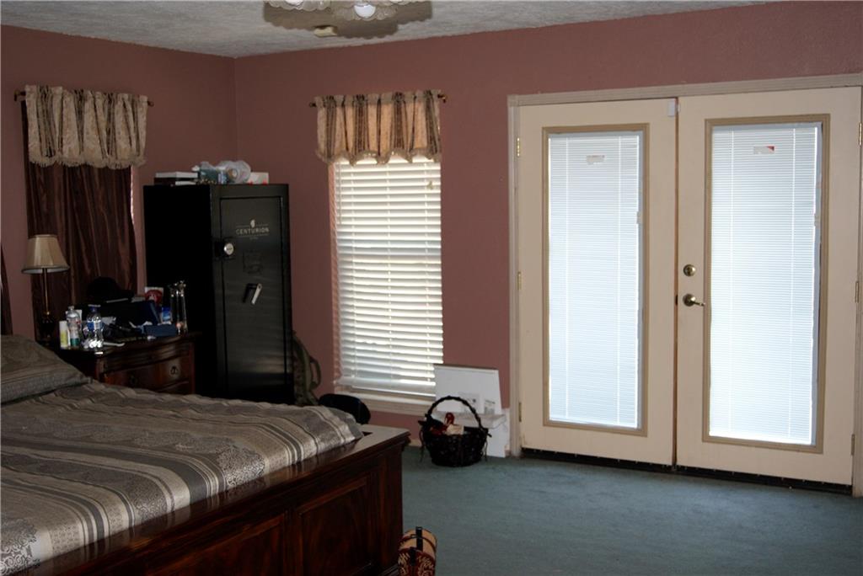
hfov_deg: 46.4
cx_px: 432
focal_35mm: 42
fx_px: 1007
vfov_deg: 31.9
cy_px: 288
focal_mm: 28
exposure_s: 1/60
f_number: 4.5
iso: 400
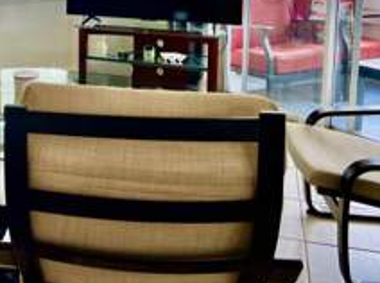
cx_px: 25
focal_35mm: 59
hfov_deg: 31.0
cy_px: -4
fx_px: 646
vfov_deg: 23.6
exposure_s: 1/120
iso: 40
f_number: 1.5
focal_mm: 5.7
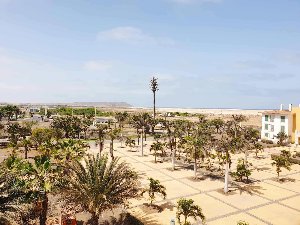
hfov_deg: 67.3
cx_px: 150
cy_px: 112
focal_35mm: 26
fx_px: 225
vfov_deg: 53.1
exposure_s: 1/1848
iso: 50
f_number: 2.4
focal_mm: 4.3
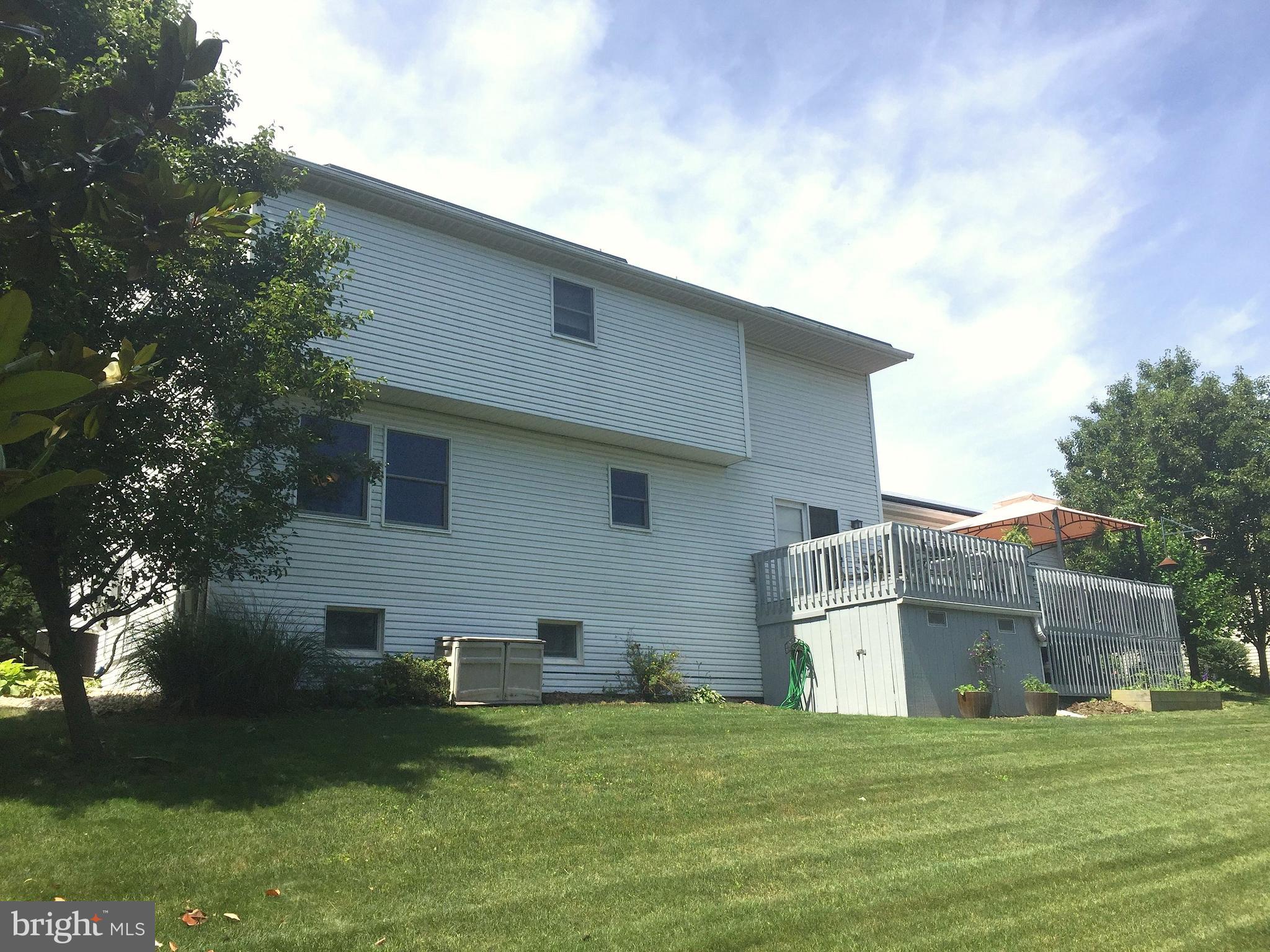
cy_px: 476
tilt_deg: +15.4
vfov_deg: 48.2
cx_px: 635
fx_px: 1064
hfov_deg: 61.7
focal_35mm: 29
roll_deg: +1.3
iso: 32
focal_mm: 4.15
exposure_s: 1/2475
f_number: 2.2
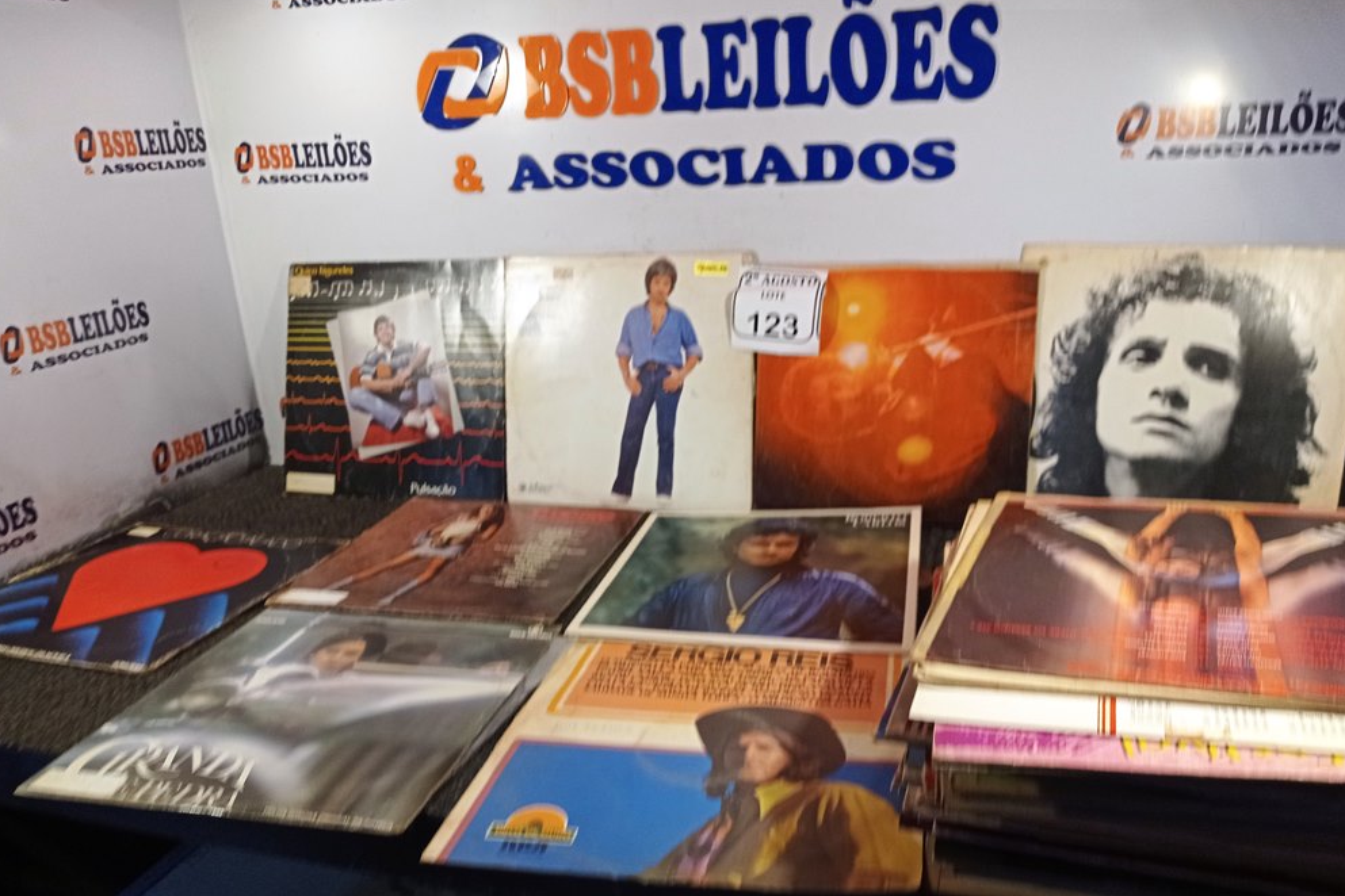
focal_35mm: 30
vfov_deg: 43.6
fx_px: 1121
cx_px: 677
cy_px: 485
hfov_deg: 61.9
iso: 100
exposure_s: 1/153
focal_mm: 4.7
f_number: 1.79
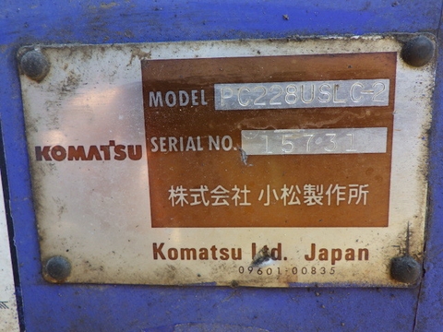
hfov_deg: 54.0
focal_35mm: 34
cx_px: 222
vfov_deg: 41.8
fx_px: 435
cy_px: 166
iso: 125
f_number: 3.8
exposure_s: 1/100
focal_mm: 6.1
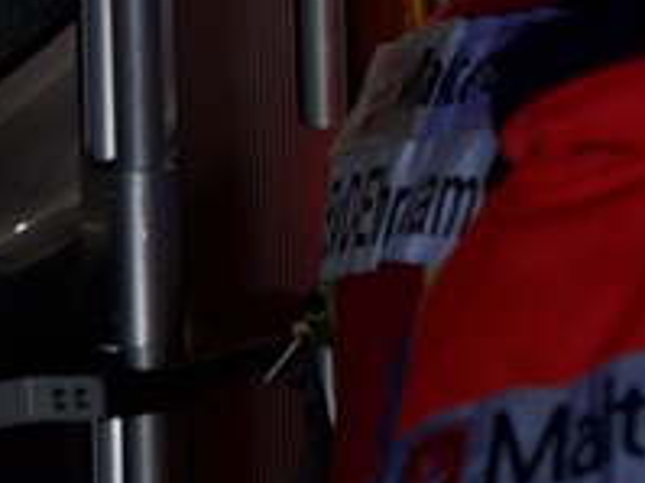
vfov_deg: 6.0
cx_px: 1342
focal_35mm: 244
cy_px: -169
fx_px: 4544
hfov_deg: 7.7
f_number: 3.2
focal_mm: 56
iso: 2000
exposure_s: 1/100
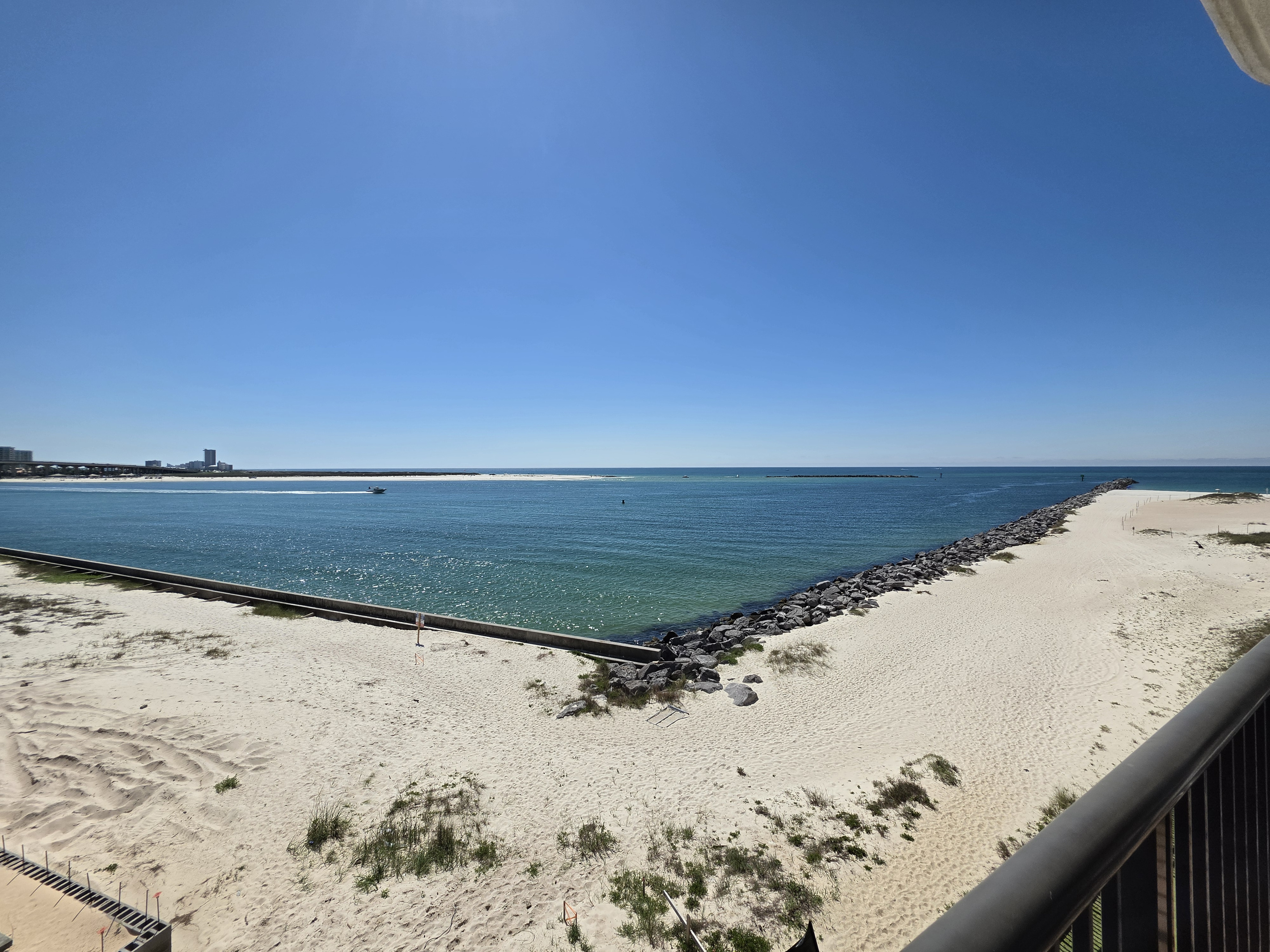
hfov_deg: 106.2
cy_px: 476
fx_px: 477
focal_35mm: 13
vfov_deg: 89.9
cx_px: 635
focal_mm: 2.2
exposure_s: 1/4311
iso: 32
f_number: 1.9
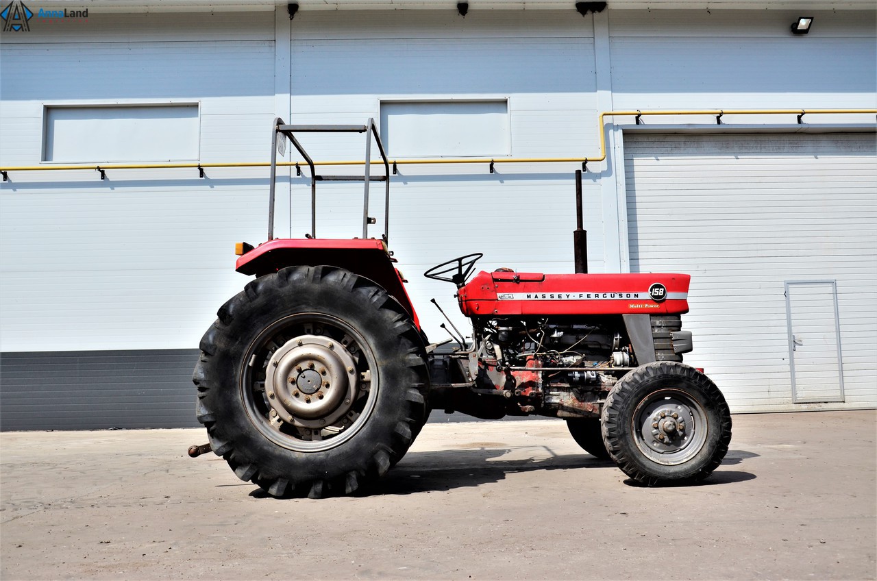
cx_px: 438
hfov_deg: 59.6
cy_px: 290
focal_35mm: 32
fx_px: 766
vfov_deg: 41.5
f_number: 7.1
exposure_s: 1/1250
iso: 125
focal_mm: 21
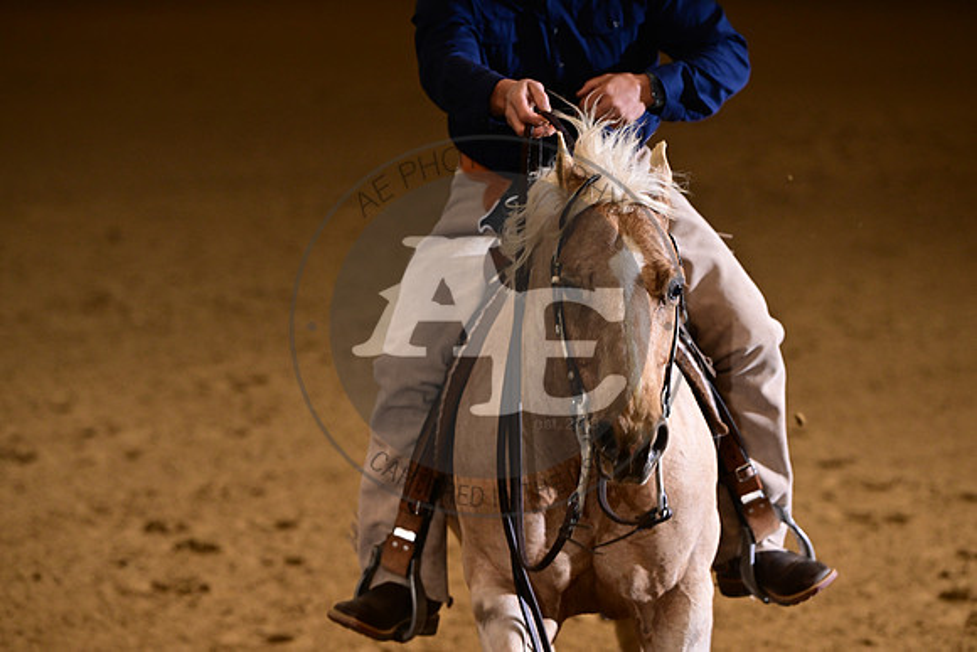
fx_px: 5429
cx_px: 488
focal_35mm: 200
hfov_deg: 10.3
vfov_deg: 6.9
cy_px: 326
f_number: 4.5
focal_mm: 200
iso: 2000
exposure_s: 1/200
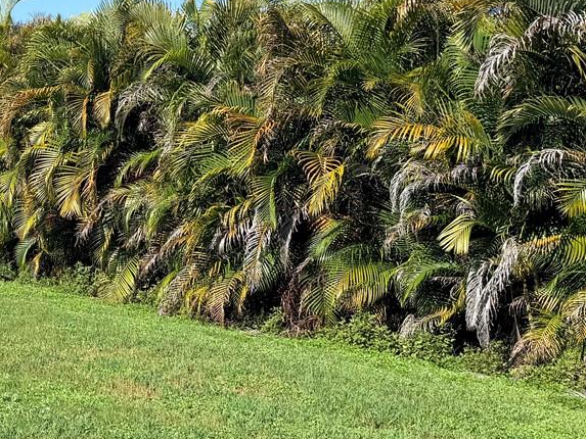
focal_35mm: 67
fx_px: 1134
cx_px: 15
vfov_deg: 21.9
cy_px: 241
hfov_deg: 27.5
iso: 80
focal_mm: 6.76
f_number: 1.78
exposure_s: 1/3759
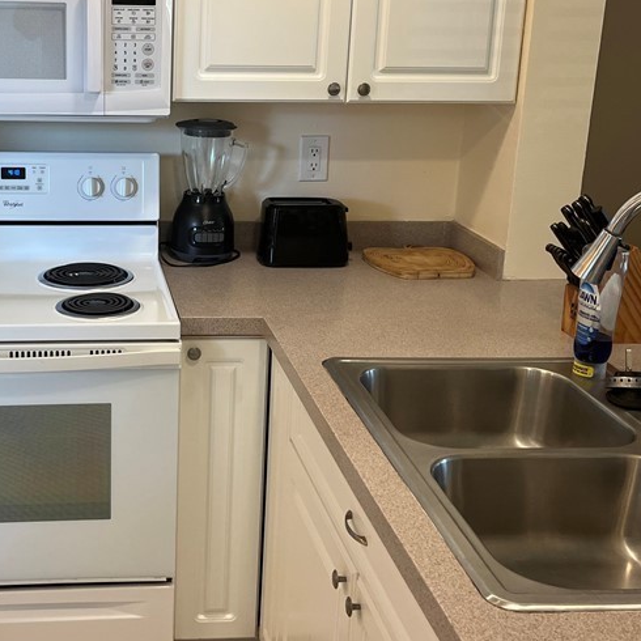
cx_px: 140
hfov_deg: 34.4
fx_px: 1006
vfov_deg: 35.3
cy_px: 266
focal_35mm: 48
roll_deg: -0.1
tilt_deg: -15.5
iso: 125
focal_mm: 5.1
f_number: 1.6
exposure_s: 1/120
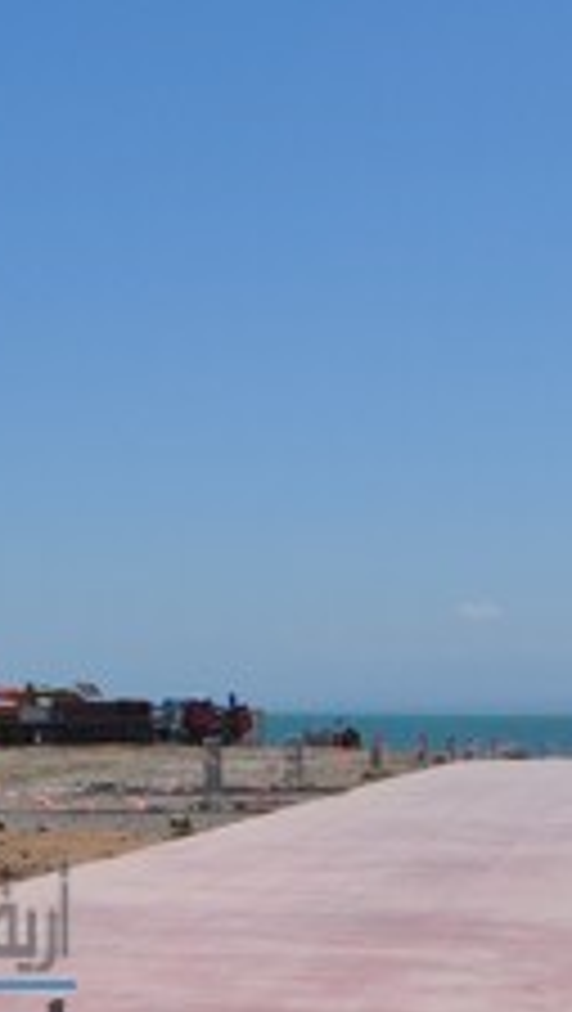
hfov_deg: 12.0
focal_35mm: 98
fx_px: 2636
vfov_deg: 21.6
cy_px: 286
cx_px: -212
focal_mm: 22
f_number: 11
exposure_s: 1/500
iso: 200
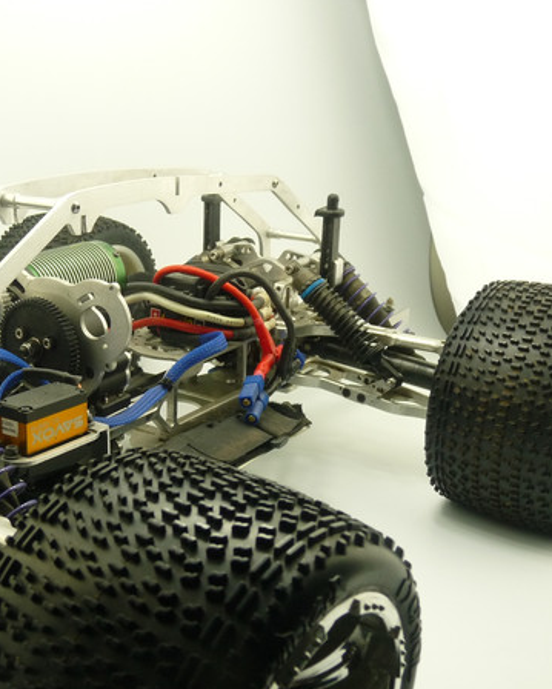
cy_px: 349
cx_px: 106
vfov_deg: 40.3
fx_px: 938
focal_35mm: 46
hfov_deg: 31.9
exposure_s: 1/160
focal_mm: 5.9
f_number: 3.2
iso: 200
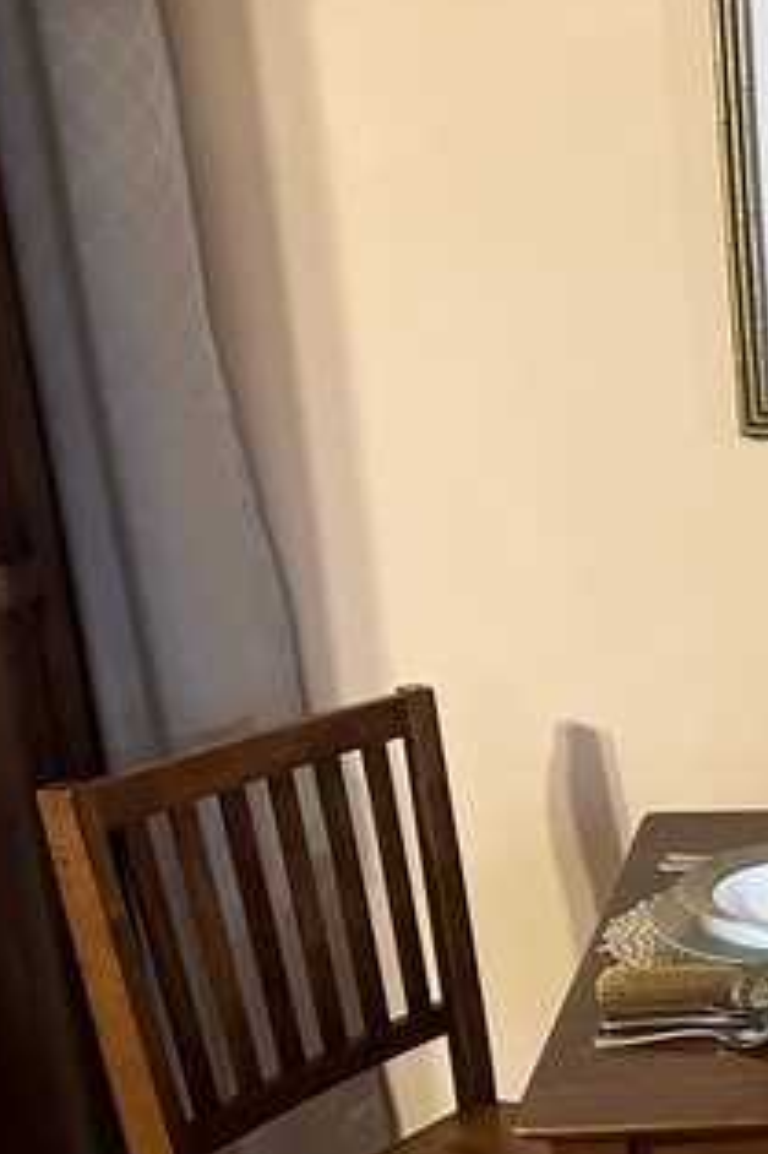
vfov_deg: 37.1
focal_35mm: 53
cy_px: 779
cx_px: 1174
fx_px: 1698
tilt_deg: -18.4
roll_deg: -2.3
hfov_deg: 21.2
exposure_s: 1/40
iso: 640
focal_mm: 6.86
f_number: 1.78
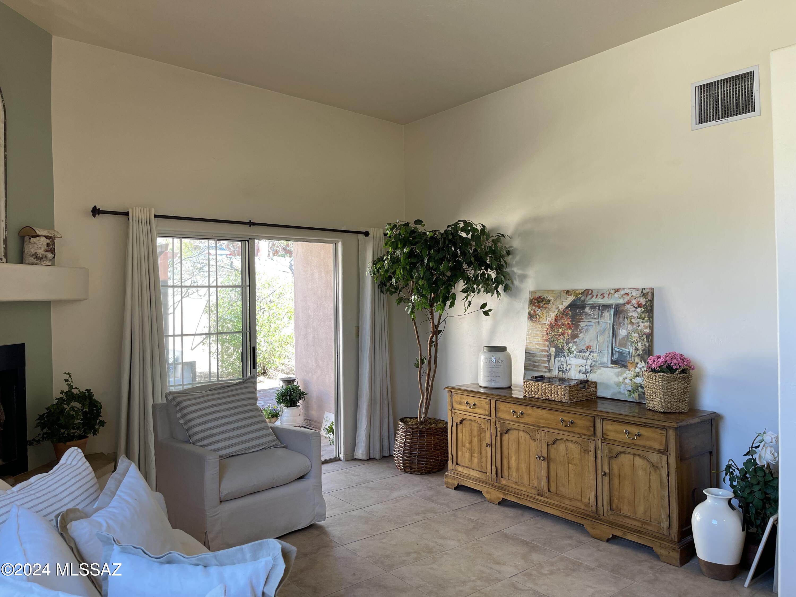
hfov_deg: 69.4
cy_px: 298
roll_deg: +0.3
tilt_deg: -0.4
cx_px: 398
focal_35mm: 25
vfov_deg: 54.9
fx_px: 575
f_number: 1.6
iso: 80
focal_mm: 5.1
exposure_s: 1/120
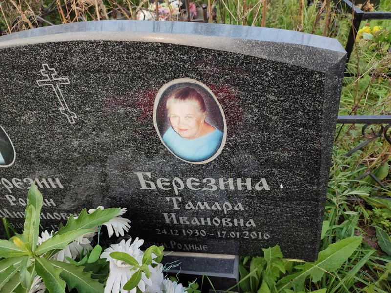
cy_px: 146
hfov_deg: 69.4
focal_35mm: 25
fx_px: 282
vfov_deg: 54.9
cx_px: 196
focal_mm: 6.04
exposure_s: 1/117
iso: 50
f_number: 1.9
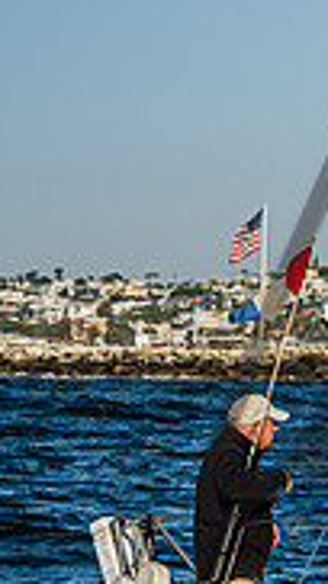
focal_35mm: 243
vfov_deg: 8.9
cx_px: 916
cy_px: 387
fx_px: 3768
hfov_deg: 4.8
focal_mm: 72
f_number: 6
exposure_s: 1/1000
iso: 100
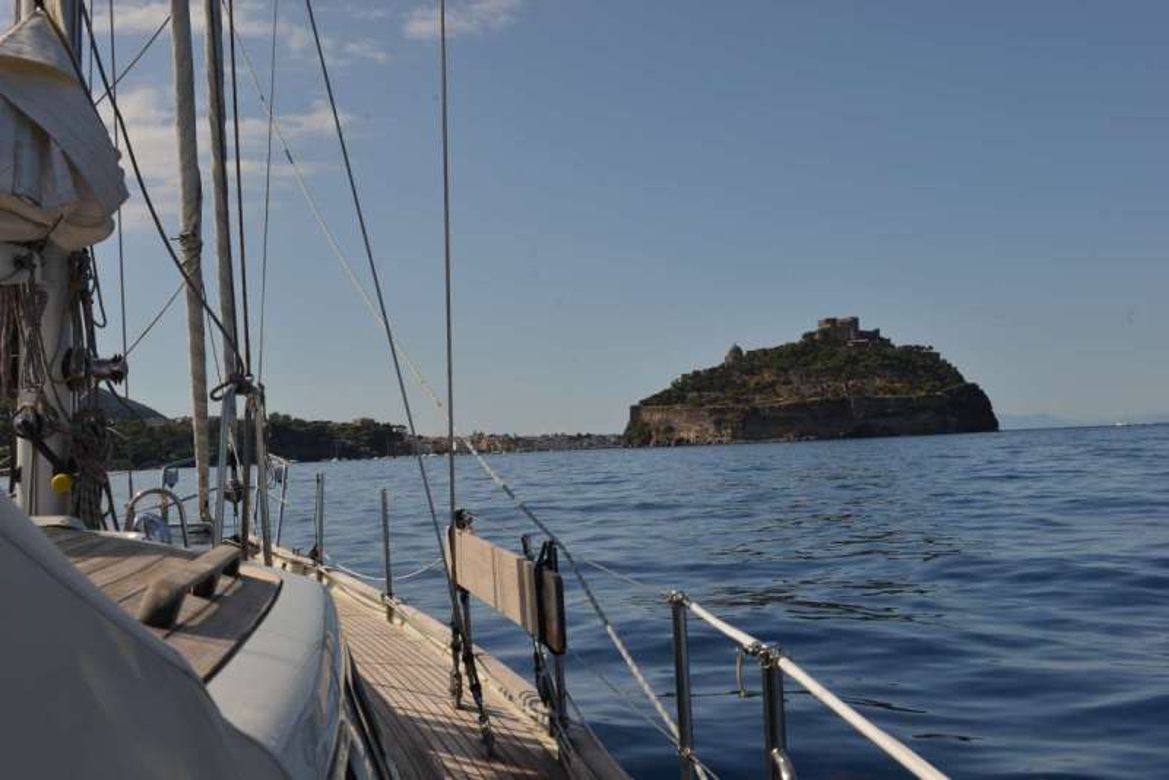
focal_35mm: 36
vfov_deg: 36.9
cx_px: 584
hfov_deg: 53.1
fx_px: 1169
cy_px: 390
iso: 100
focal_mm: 36
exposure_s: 1/100
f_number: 13
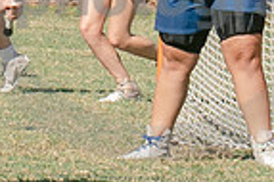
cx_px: 137
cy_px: -38
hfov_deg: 2.3
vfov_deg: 1.5
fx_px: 6865
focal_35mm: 903
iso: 250
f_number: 5.6
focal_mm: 70
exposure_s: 1/1250
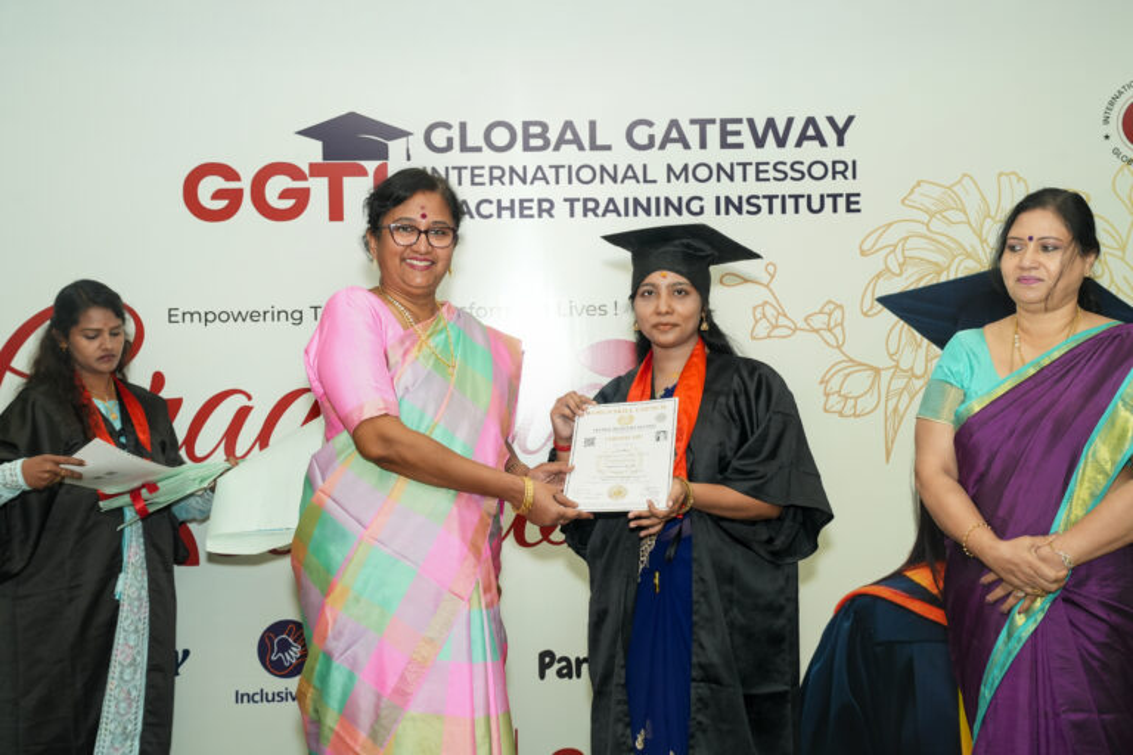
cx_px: 566
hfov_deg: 37.5
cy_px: 378
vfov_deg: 25.5
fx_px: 1668
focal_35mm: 53
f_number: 6.3
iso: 800
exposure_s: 1/125
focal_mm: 53
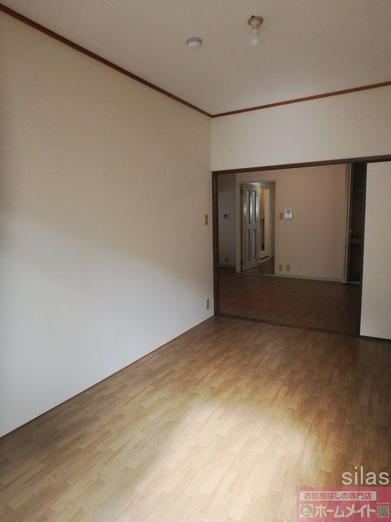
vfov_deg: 79.0
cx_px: 196
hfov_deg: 63.4
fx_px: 316
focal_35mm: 21
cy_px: 261
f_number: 3.5
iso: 125
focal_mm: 3.7
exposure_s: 1/60
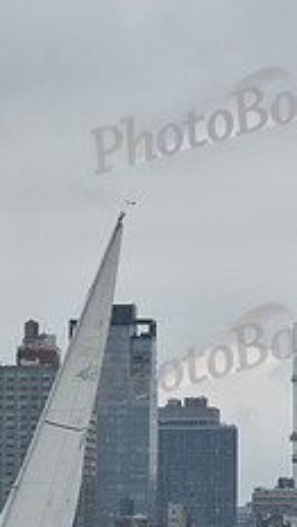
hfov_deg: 3.7
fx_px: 4565
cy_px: 266
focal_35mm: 327
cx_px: -26
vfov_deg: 6.6
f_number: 8
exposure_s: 1/800
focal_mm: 125
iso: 400
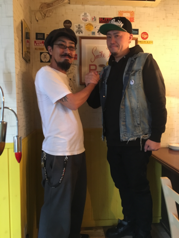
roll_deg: -0.1
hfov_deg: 48.2
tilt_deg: -4.1
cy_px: 119
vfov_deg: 61.7
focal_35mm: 29
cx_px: 90
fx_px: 200
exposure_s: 1/25
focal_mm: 4.15
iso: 200
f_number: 2.2
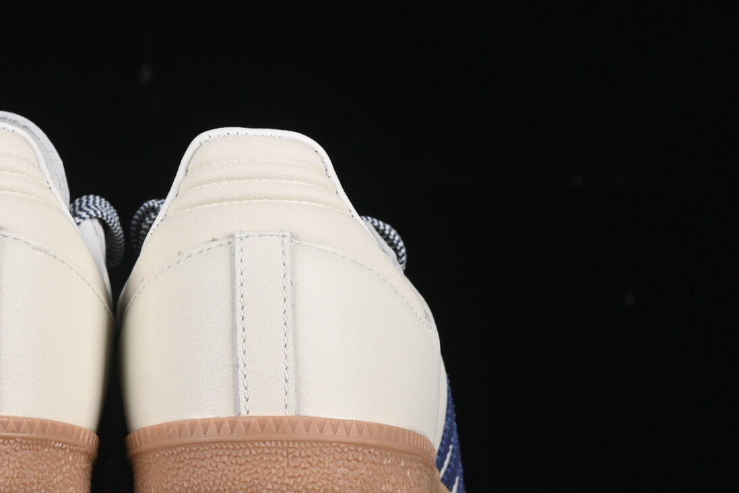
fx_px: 3593
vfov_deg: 7.8
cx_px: 125
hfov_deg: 11.7
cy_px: 175
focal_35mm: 175
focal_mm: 50
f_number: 8
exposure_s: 1/60
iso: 160
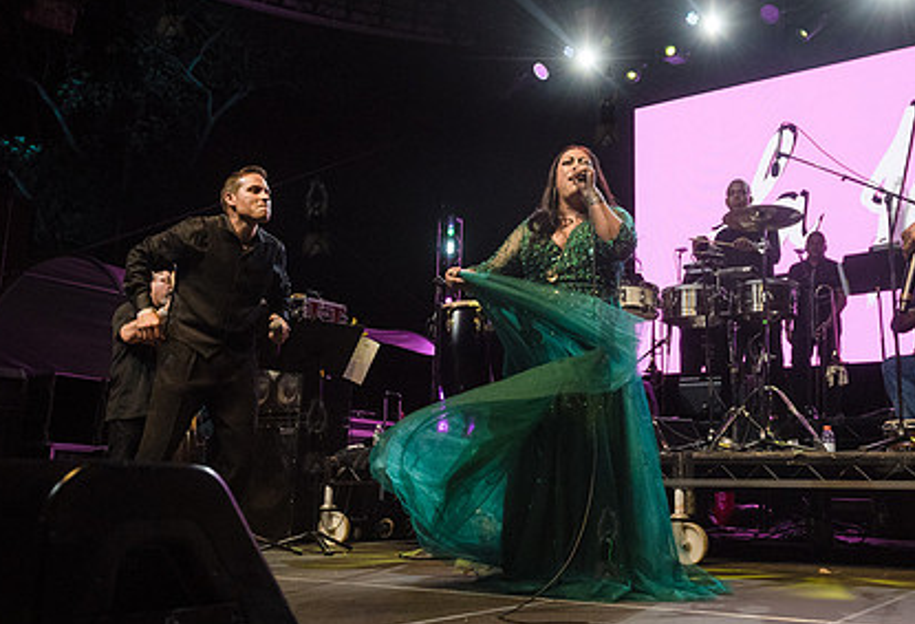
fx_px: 947
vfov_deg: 36.5
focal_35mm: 37
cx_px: 536
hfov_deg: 51.3
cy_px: 297
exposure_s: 1/2000
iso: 2500
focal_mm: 24
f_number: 4
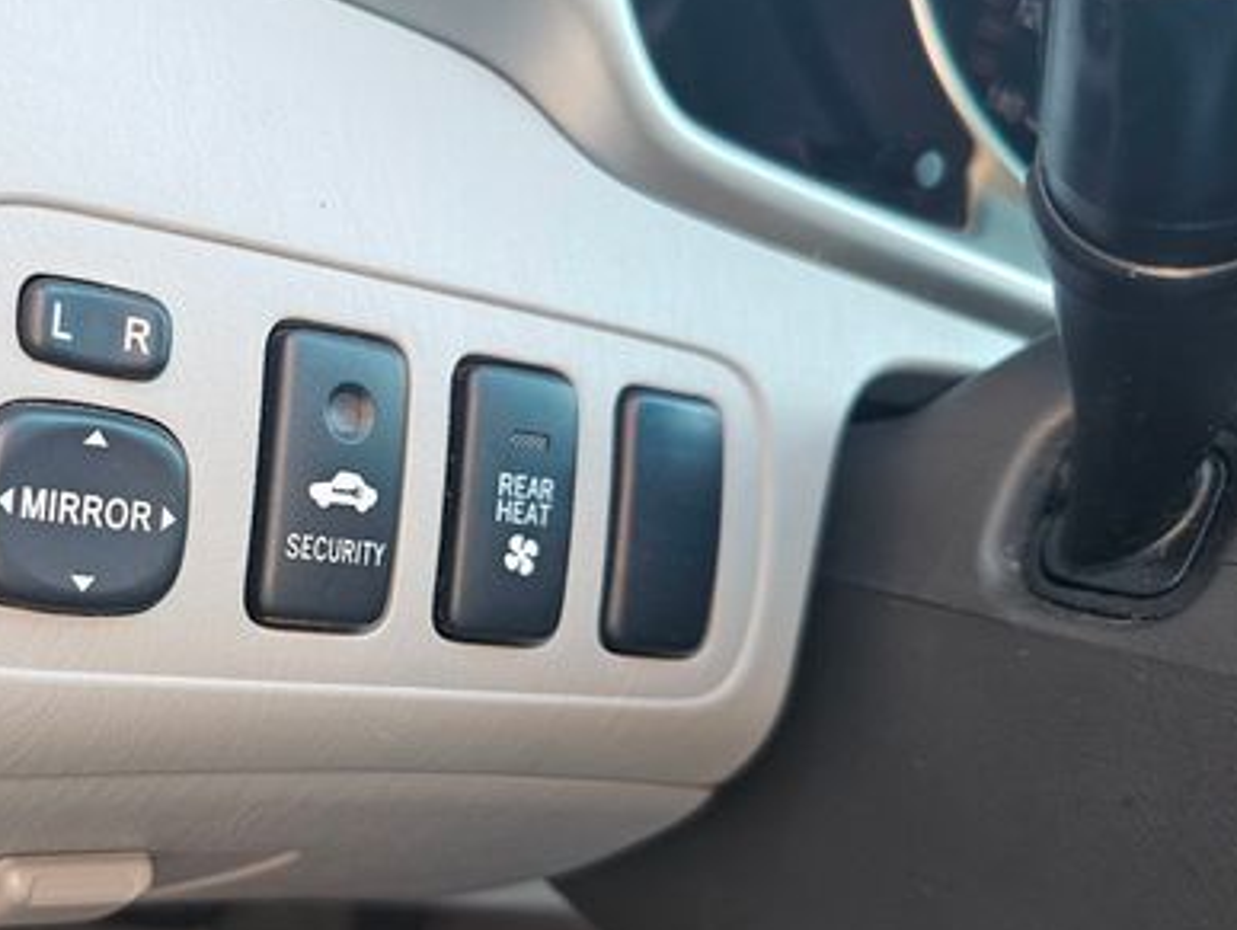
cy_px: 540
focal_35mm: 38
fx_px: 1359
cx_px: 288
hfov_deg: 46.9
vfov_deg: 37.7
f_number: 1.7
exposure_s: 1/60
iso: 125
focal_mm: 6.3
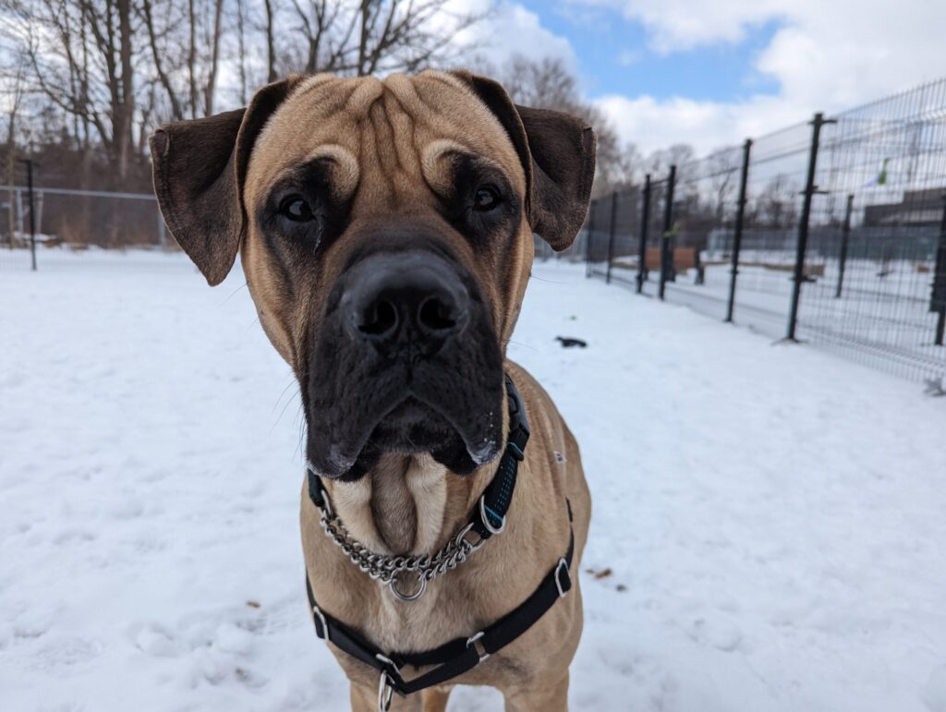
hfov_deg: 71.5
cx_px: 473
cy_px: 356
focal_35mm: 24
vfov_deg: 56.9
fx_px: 657
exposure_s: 1/2695
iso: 60
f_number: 1.85
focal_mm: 6.81
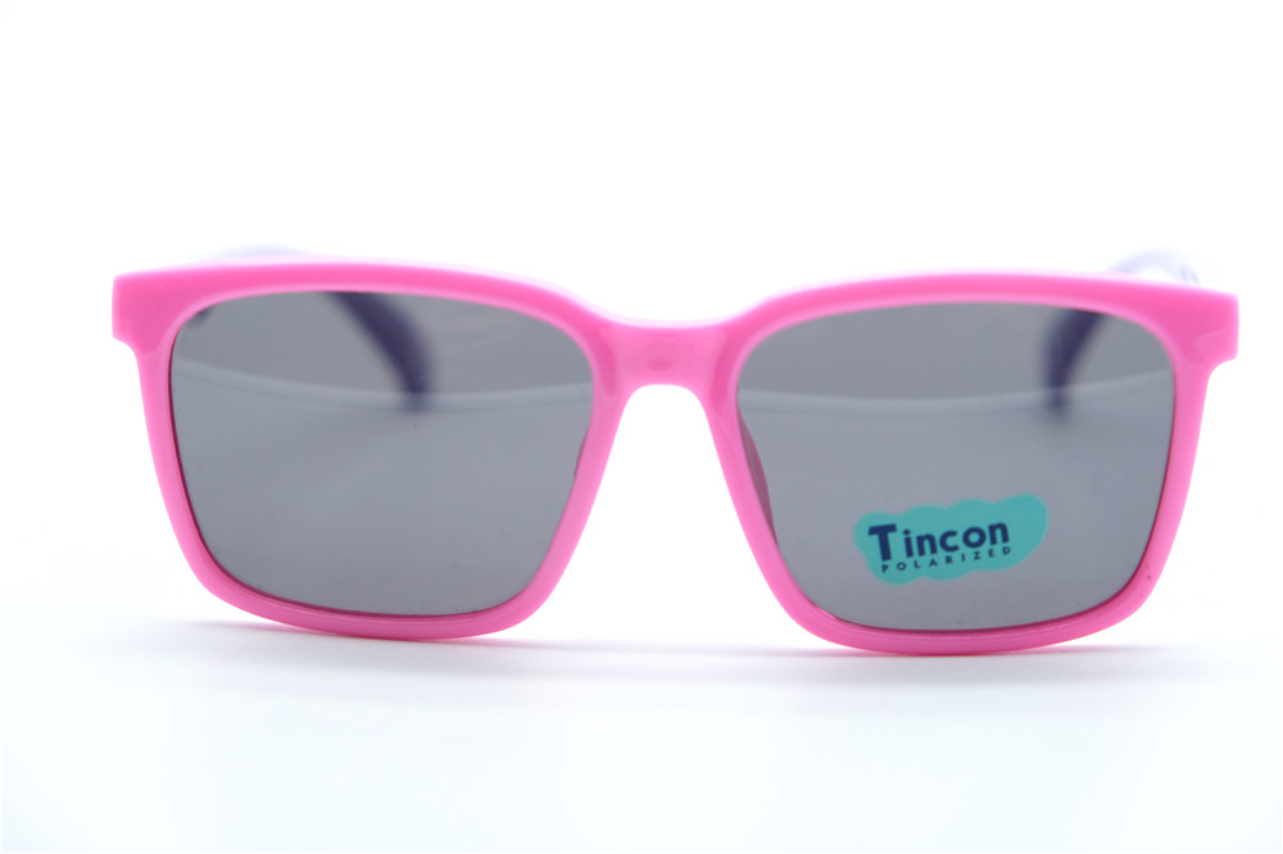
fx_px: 2957
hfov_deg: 24.5
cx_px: 642
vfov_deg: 16.4
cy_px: 427
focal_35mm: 83
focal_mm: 55
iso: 640
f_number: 4
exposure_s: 1/1000
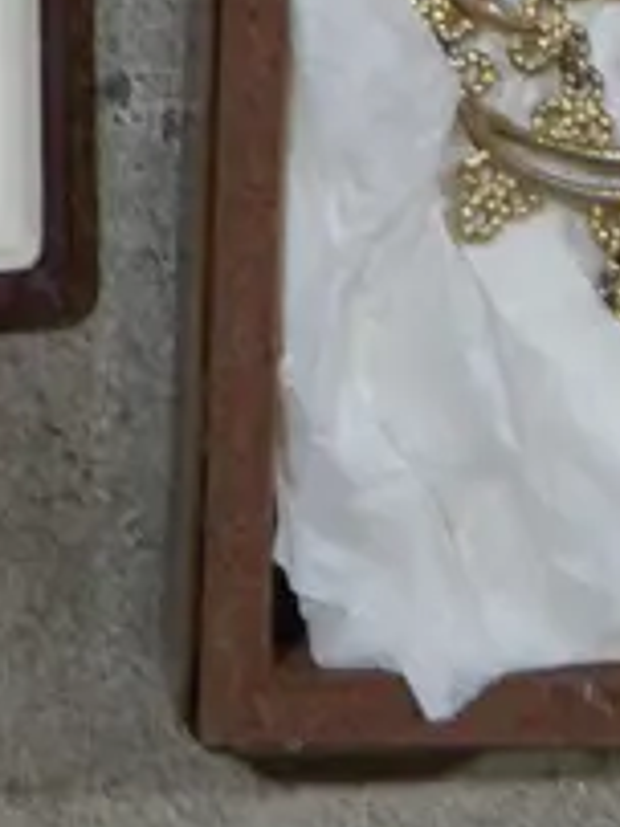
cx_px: 377
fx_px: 4829
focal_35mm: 202
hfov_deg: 7.3
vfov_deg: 8.9
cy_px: -1092
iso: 200
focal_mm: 20
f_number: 4.5
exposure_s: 1/60
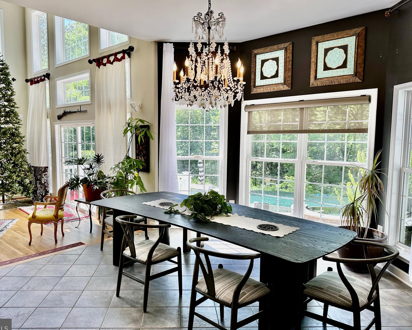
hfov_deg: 65.9
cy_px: 165
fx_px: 317
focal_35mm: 26
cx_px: 184
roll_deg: -0.7
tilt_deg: -5.0
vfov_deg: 54.9
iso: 80
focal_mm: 6.86
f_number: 1.78
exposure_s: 1/450
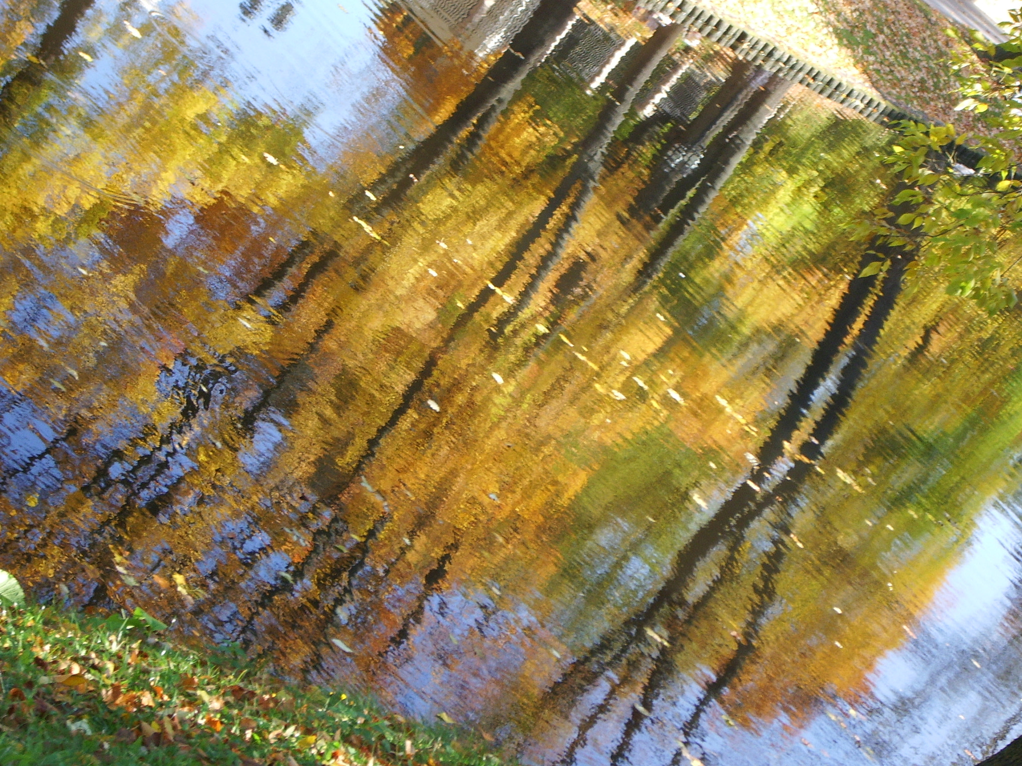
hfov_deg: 18.4
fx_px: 3159
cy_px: 383
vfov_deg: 13.8
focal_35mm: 107
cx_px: 511
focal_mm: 17.4
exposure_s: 1/60
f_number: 4.8
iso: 100
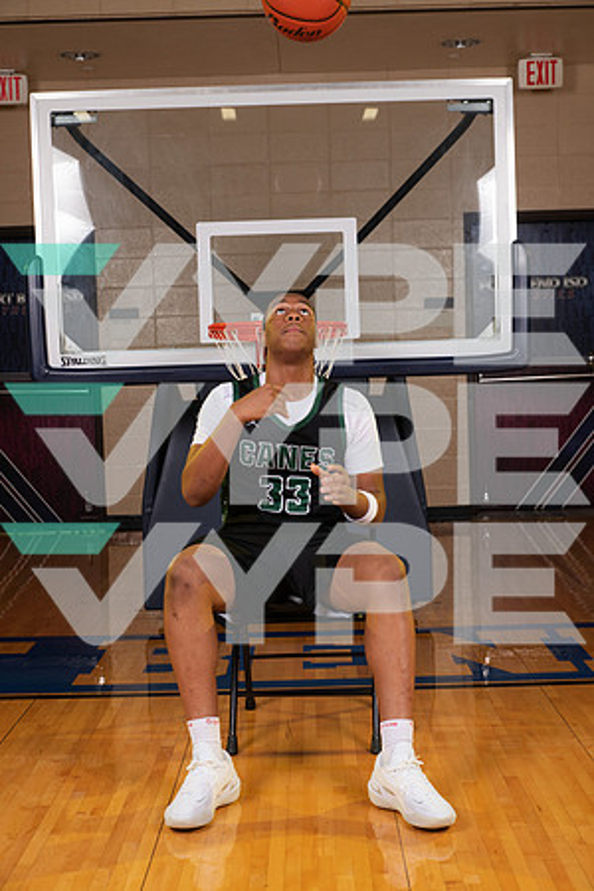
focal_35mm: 50
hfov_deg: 27.0
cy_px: 446
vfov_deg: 39.6
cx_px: 297
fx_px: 1237
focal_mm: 50
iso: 320
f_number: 7.1
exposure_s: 1/320
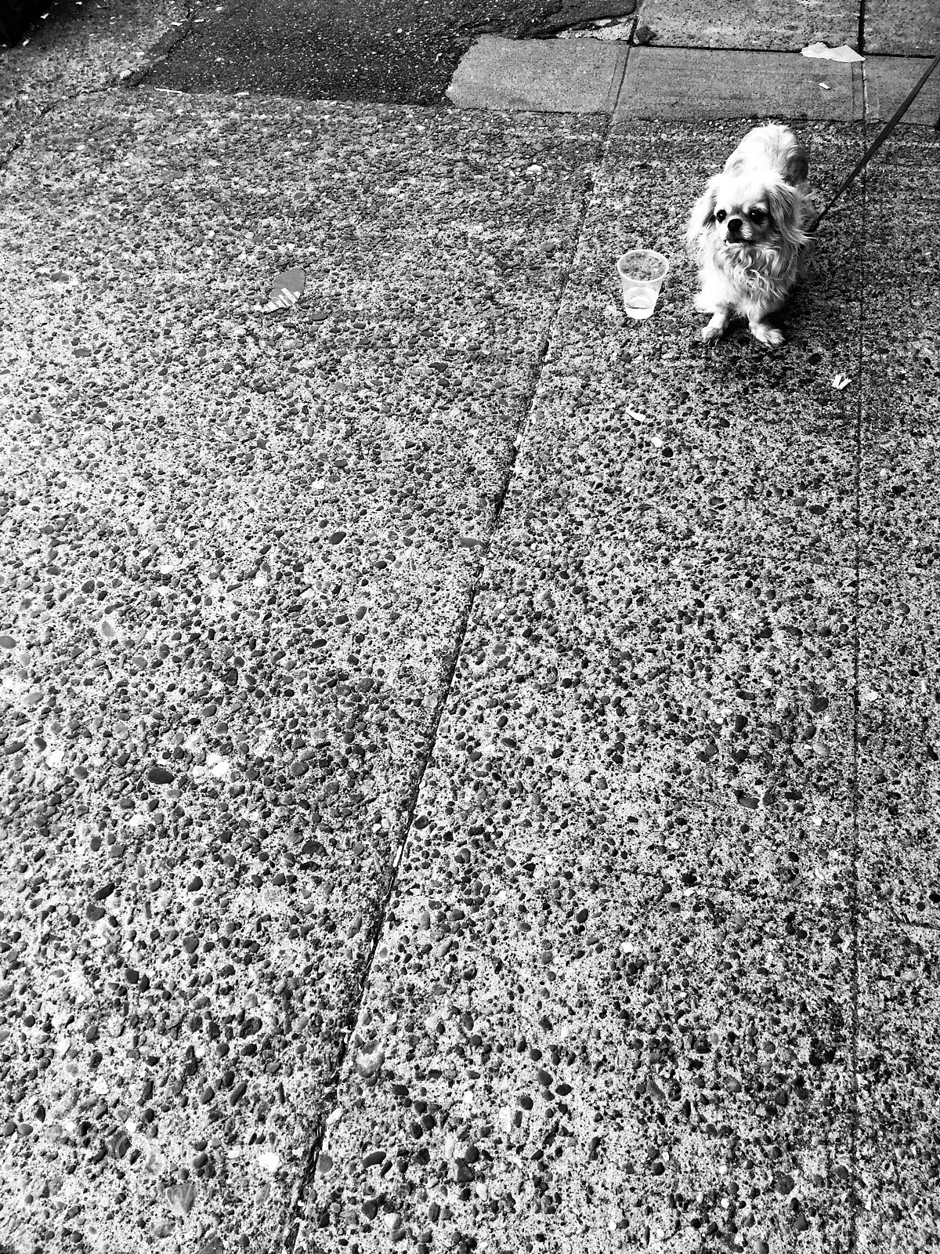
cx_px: 470
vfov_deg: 61.7
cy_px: 627
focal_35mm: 29
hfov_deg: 48.2
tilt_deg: -52.1
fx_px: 1050
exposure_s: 1/121
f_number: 2.2
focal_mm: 4.15
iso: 32
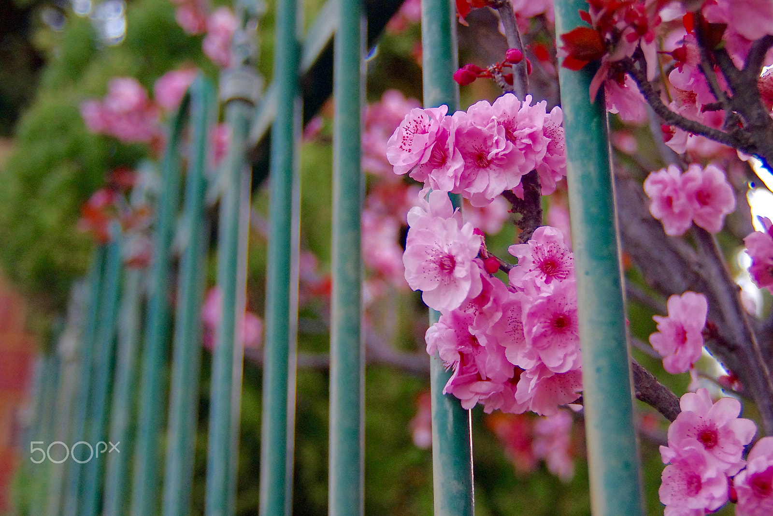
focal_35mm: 46
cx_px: 386
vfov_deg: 29.2
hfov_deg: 42.7
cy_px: 258
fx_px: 988
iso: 1600
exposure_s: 1/6
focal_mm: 31
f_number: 2.8
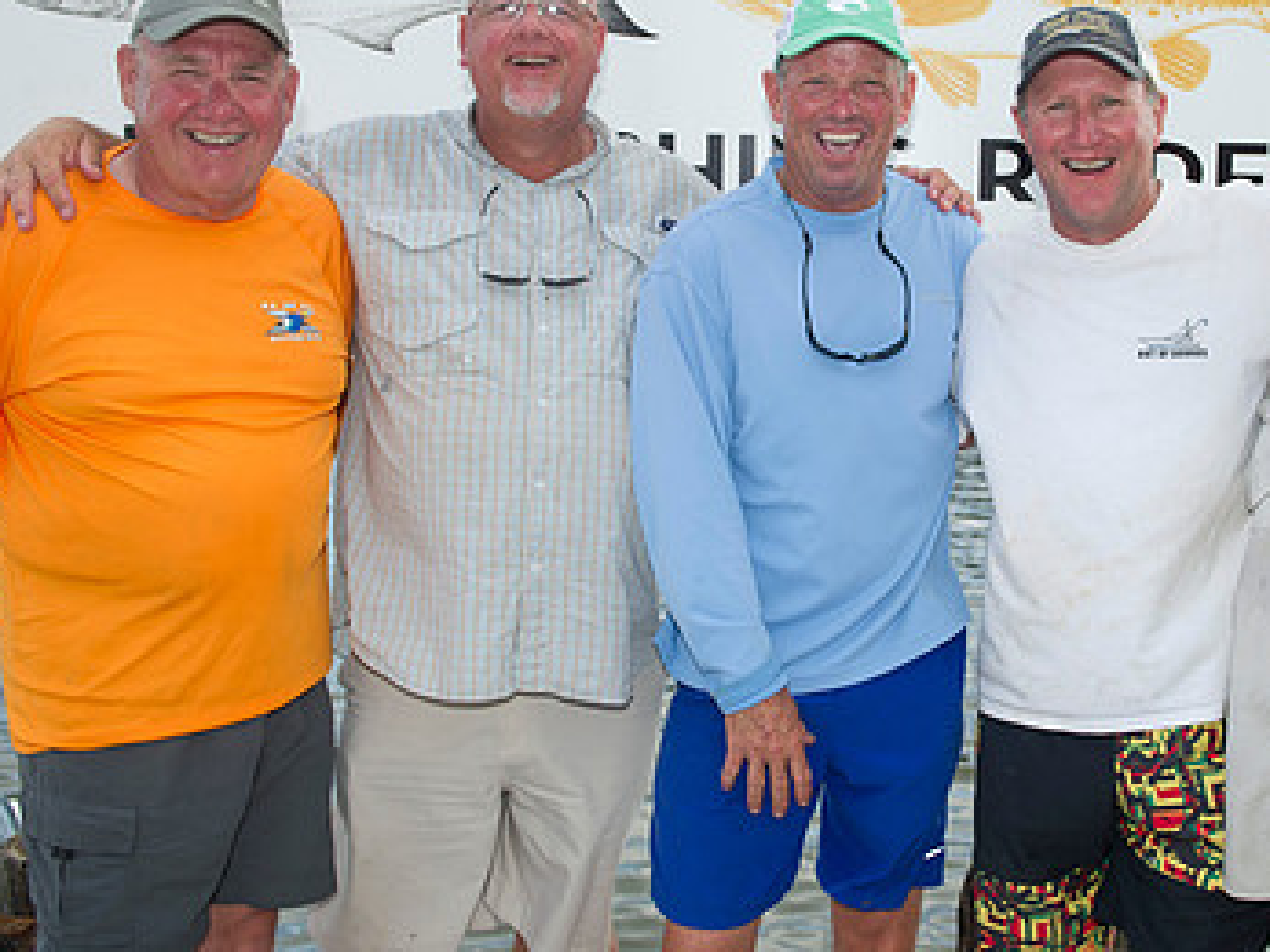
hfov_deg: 41.6
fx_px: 1650
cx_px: 834
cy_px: 341
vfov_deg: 32.0
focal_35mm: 45
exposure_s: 1/200
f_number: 4.5
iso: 200
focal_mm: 28
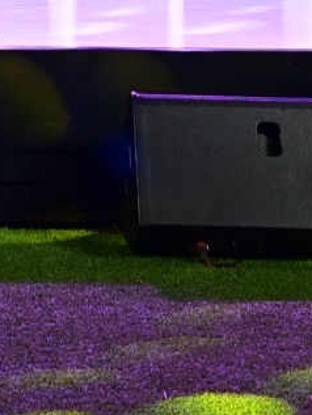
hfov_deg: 10.9
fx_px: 1573
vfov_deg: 13.8
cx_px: -159
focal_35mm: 131
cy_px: -264
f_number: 4
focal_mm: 24
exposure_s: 1/200
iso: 800
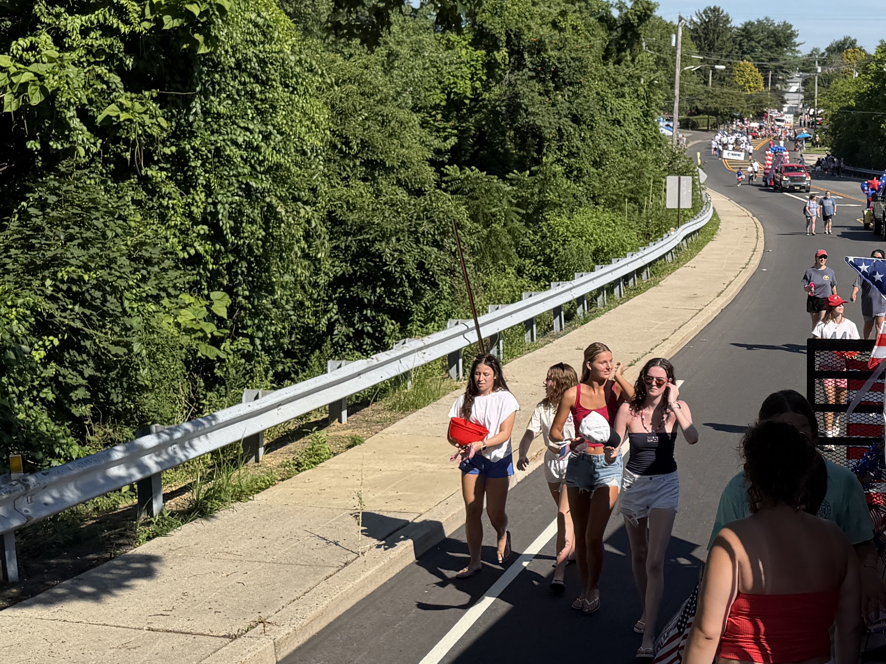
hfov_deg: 31.2
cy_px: 203
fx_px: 1485
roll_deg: -1.2
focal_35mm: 58
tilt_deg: -3.1
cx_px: 847
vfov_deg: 25.1
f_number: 1.78
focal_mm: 6.76
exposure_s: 1/4167
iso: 80
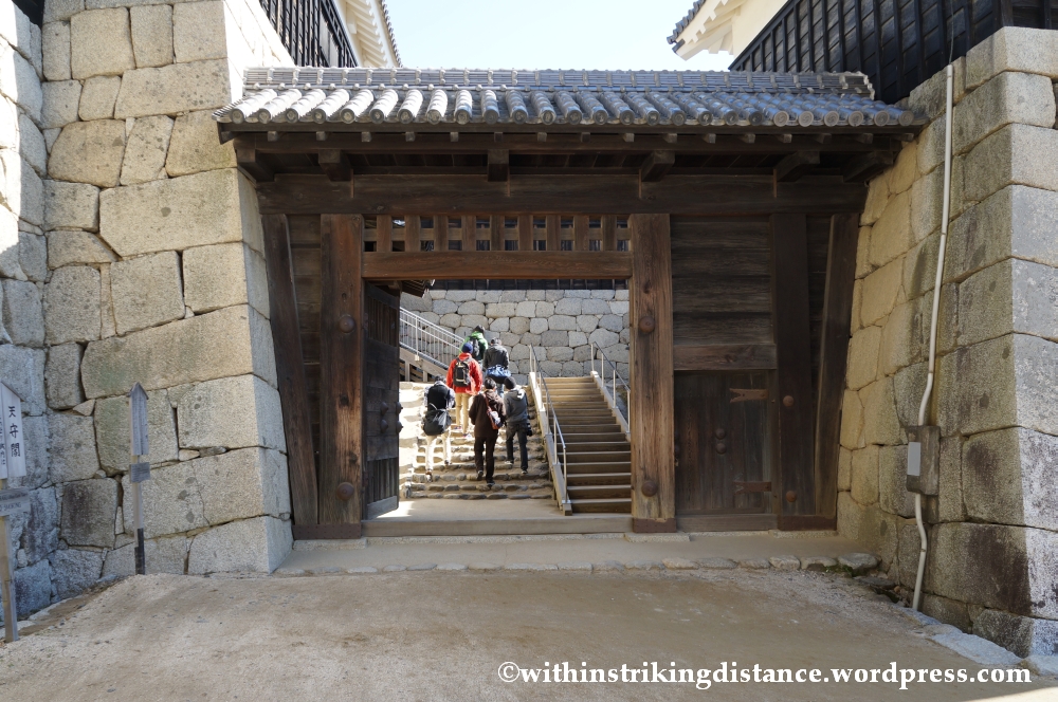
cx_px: 529
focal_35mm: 27
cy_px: 351
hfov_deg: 67.4
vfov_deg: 47.8
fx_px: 792
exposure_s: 1/250
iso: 200
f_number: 5
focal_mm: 18
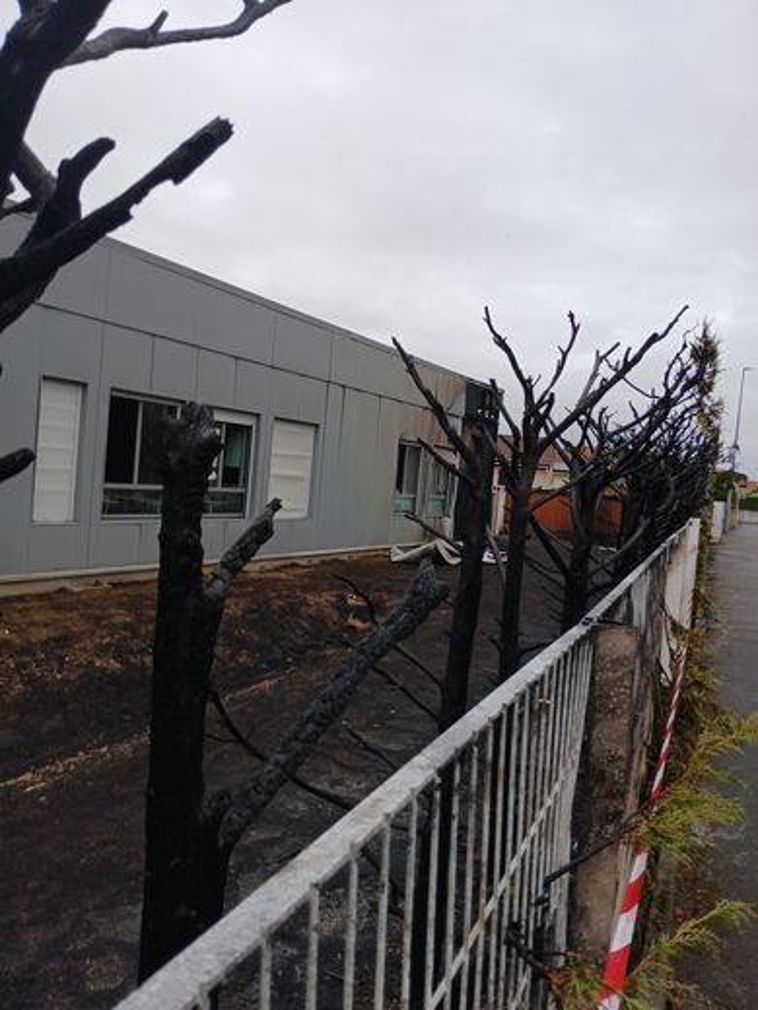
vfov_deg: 67.3
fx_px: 759
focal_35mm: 26
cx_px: 379
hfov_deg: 53.1
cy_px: 505
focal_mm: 3.98
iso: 25
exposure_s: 1/100
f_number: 1.8
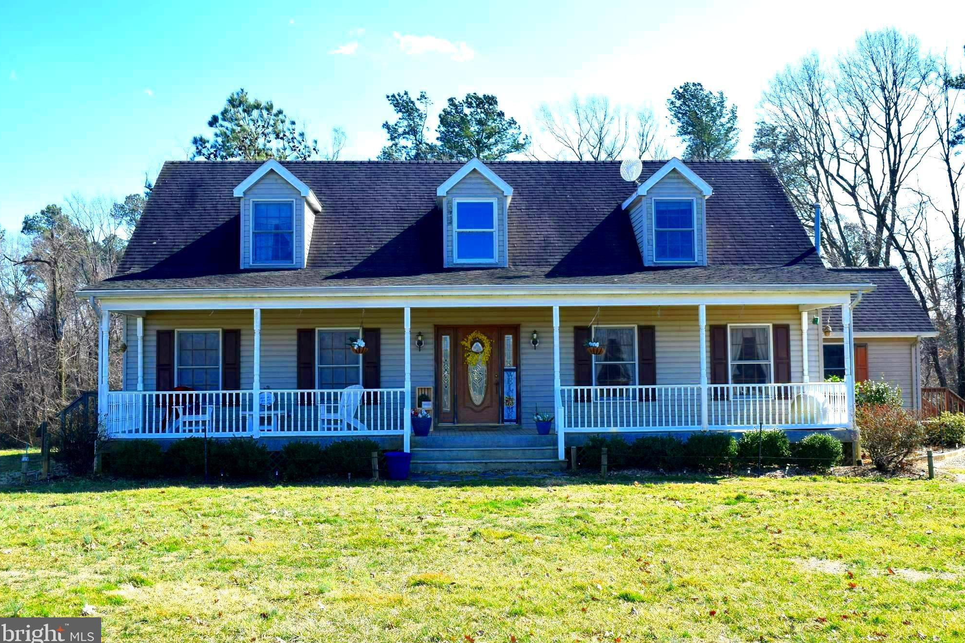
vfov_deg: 34.6
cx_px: 489
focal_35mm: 39
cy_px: 322
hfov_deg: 50.1
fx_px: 1032
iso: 200
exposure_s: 1/250
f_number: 8
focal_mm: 25
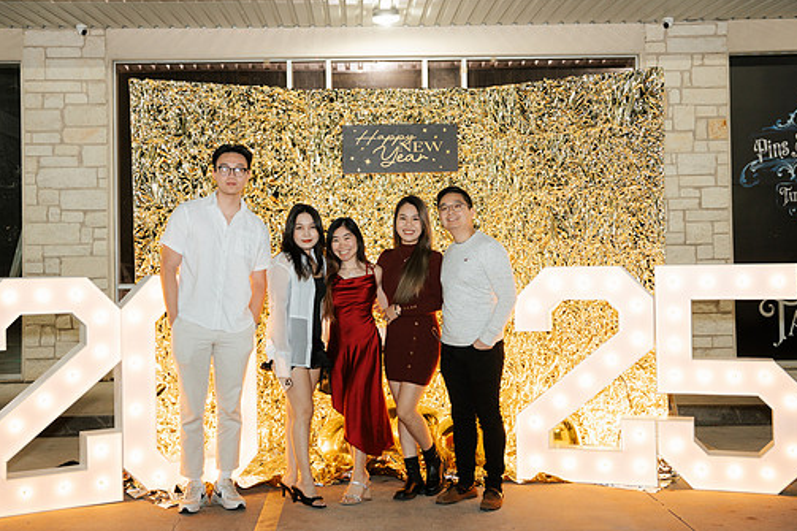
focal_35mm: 48
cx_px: 379
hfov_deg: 41.1
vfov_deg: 28.1
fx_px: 1062
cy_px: 253
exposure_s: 1/160
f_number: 2.8
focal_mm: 41.6
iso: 1000
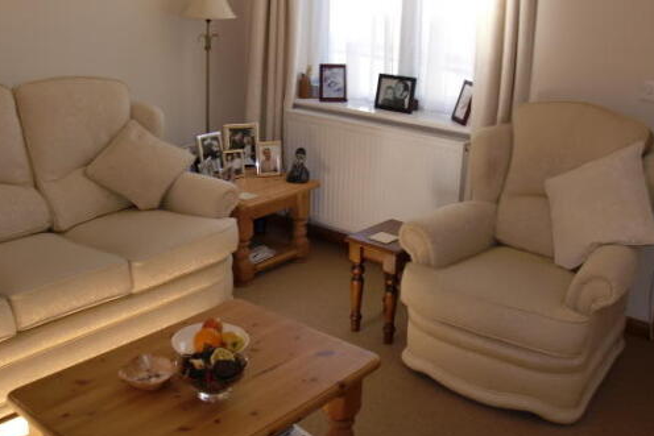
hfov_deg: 44.4
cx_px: 291
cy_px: 172
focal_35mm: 44
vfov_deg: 30.4
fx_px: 800
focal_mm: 6.3
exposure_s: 1/60
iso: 64
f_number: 2.8
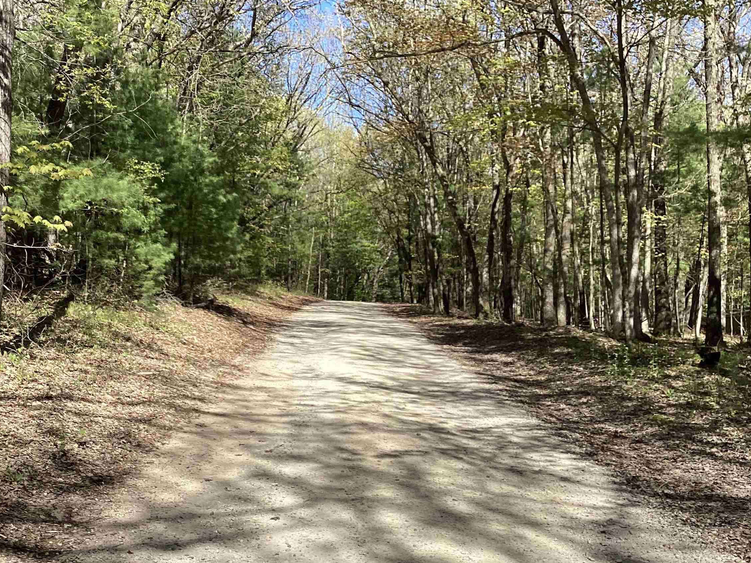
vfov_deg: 34.3
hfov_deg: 44.6
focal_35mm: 42
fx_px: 911
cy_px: 327
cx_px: 308
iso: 25
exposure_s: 1/769
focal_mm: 3.3
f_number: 2.4
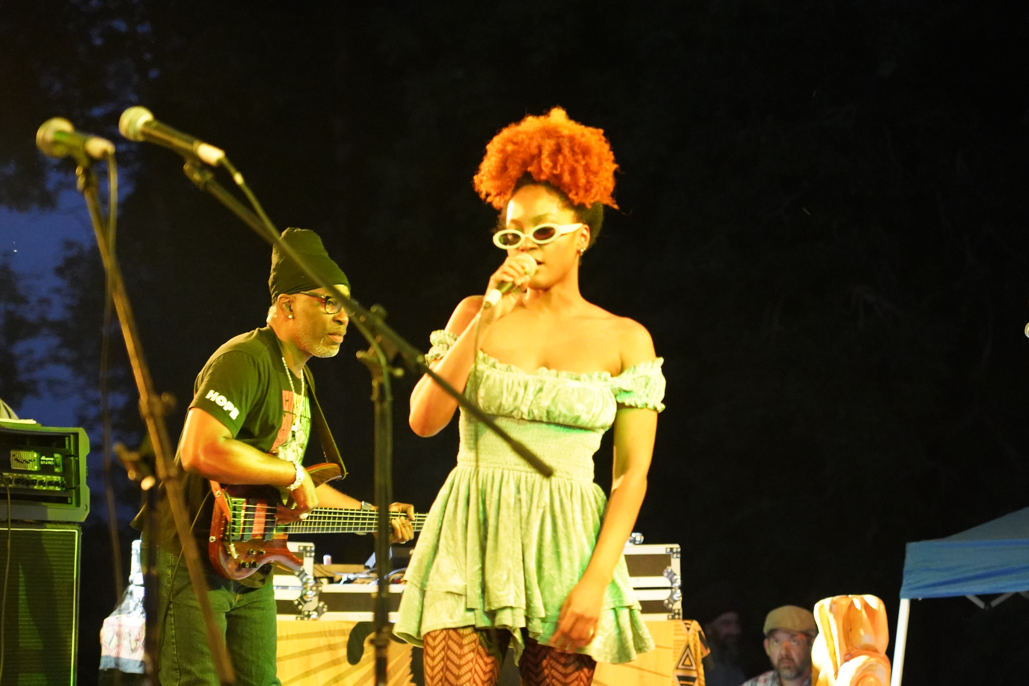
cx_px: 518
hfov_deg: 17.5
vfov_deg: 11.7
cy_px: 358
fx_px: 3344
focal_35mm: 117
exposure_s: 1/50
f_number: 4
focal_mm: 105
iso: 12800
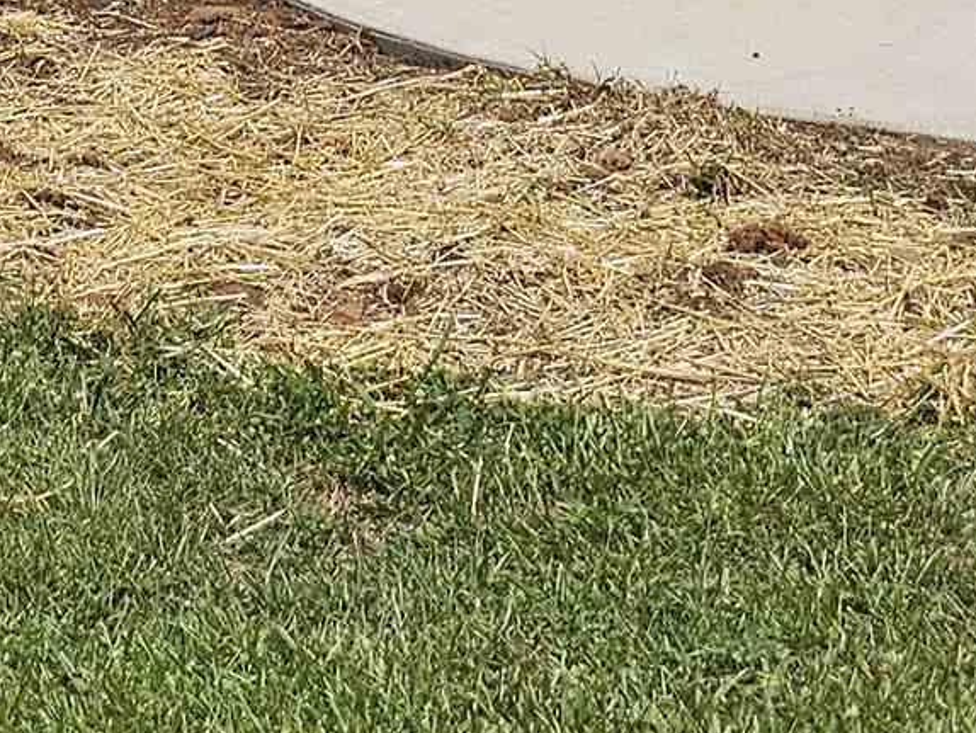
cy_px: -1022
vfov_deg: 10.4
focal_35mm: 123
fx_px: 3469
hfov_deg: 16.0
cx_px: 376
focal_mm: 6.3
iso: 10
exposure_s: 1/1084
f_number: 1.7
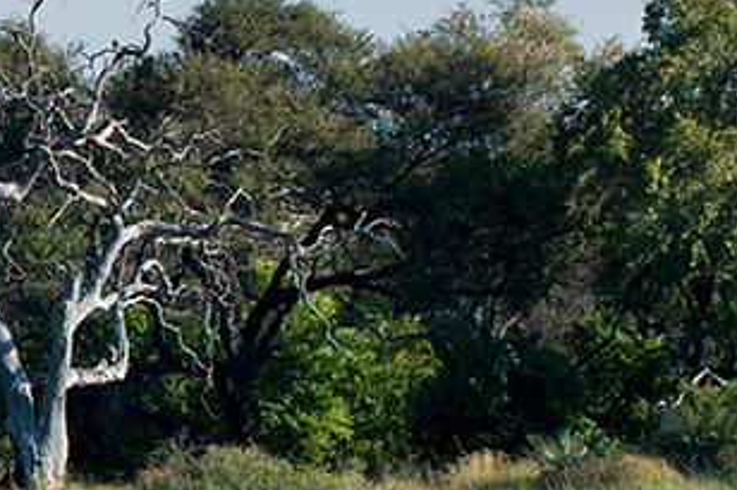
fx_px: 7898
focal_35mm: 386
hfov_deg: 5.3
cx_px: -589
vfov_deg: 3.6
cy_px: 425
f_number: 8
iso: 200
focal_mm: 102
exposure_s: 1/250
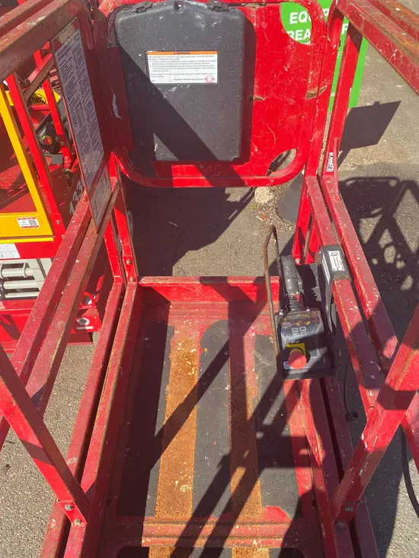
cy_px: 279
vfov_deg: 67.3
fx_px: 419
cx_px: 210
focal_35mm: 26
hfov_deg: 53.1
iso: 32
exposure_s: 1/1182
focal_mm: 4.25
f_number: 1.8
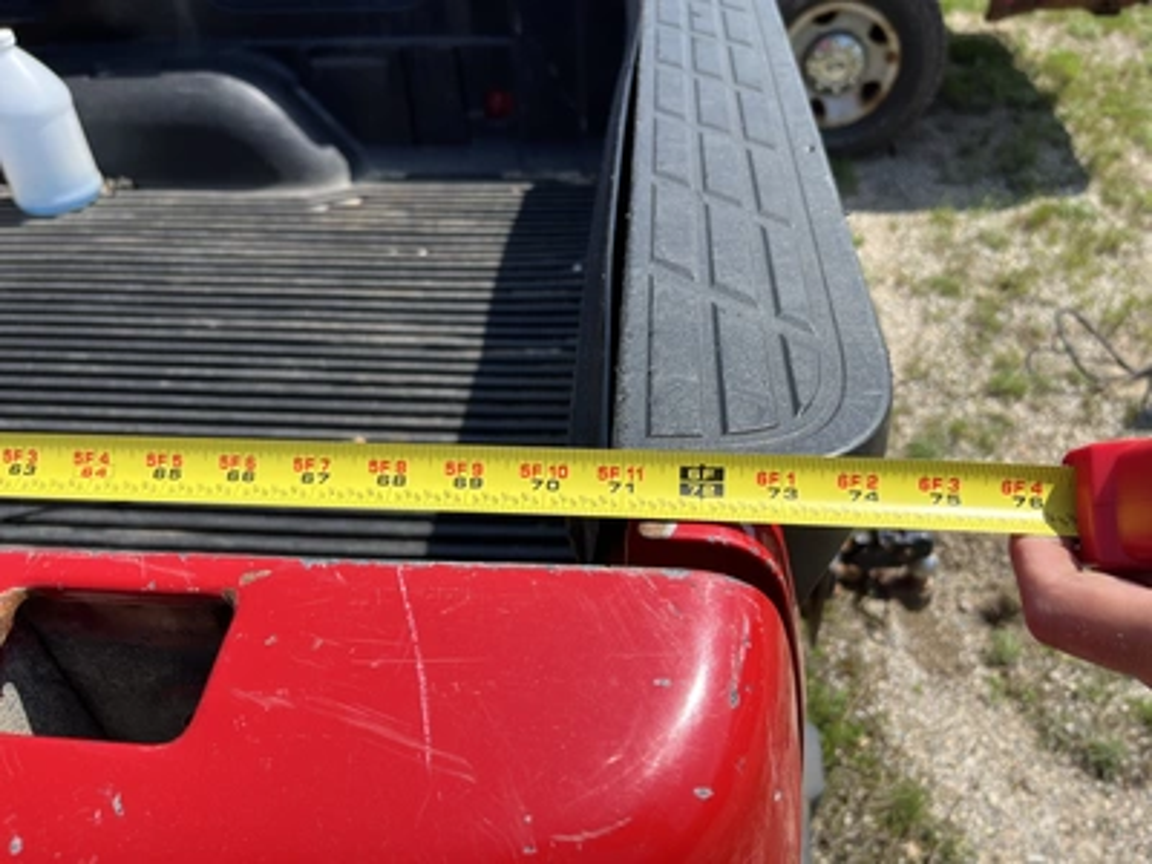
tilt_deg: -43.0
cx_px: 576
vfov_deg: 53.1
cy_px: 432
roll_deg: -0.7
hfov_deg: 67.3
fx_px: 865
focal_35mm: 26
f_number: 1.6
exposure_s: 1/2309
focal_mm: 5.1
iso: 50
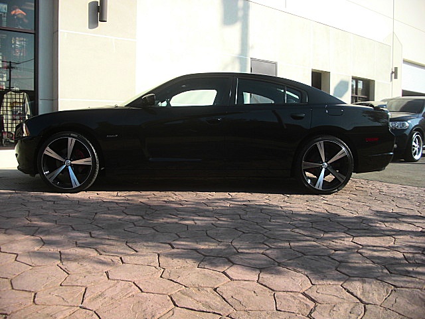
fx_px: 442
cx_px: 212
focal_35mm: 36
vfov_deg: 39.7
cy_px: 160
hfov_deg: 51.4
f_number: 2.8
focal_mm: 6.3
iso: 50
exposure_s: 1/500
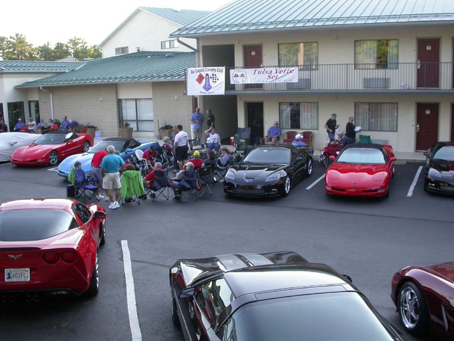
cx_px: 227
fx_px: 498
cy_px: 170
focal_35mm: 38
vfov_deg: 37.7
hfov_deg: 49.0
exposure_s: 1/82.1
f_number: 3.7
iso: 100
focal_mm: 7.85
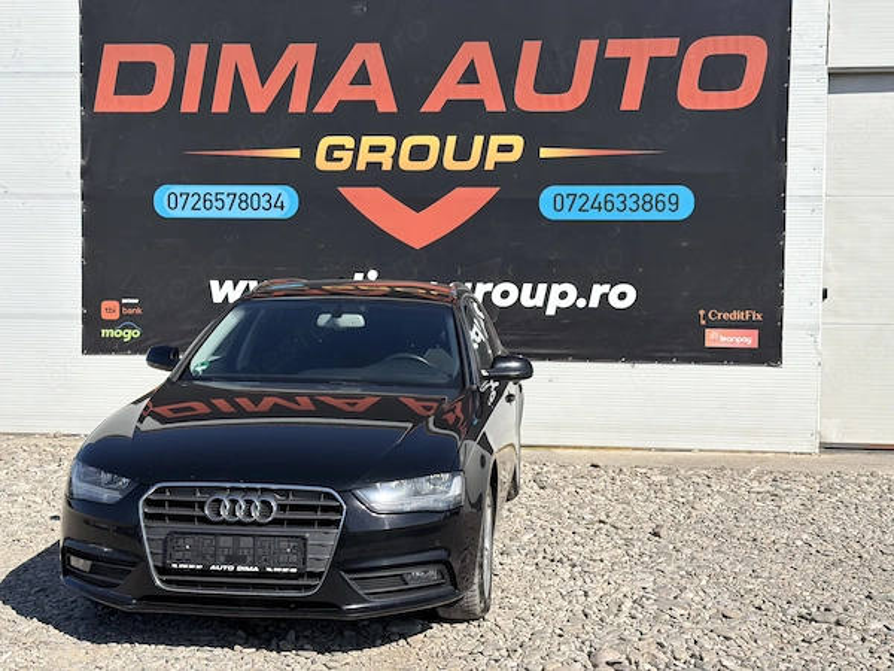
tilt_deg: -2.8
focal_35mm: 48
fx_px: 1240
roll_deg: -0.3
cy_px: 336
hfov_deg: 39.7
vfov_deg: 30.3
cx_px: 447
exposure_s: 1/6024
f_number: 1.78
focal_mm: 6.76
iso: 80
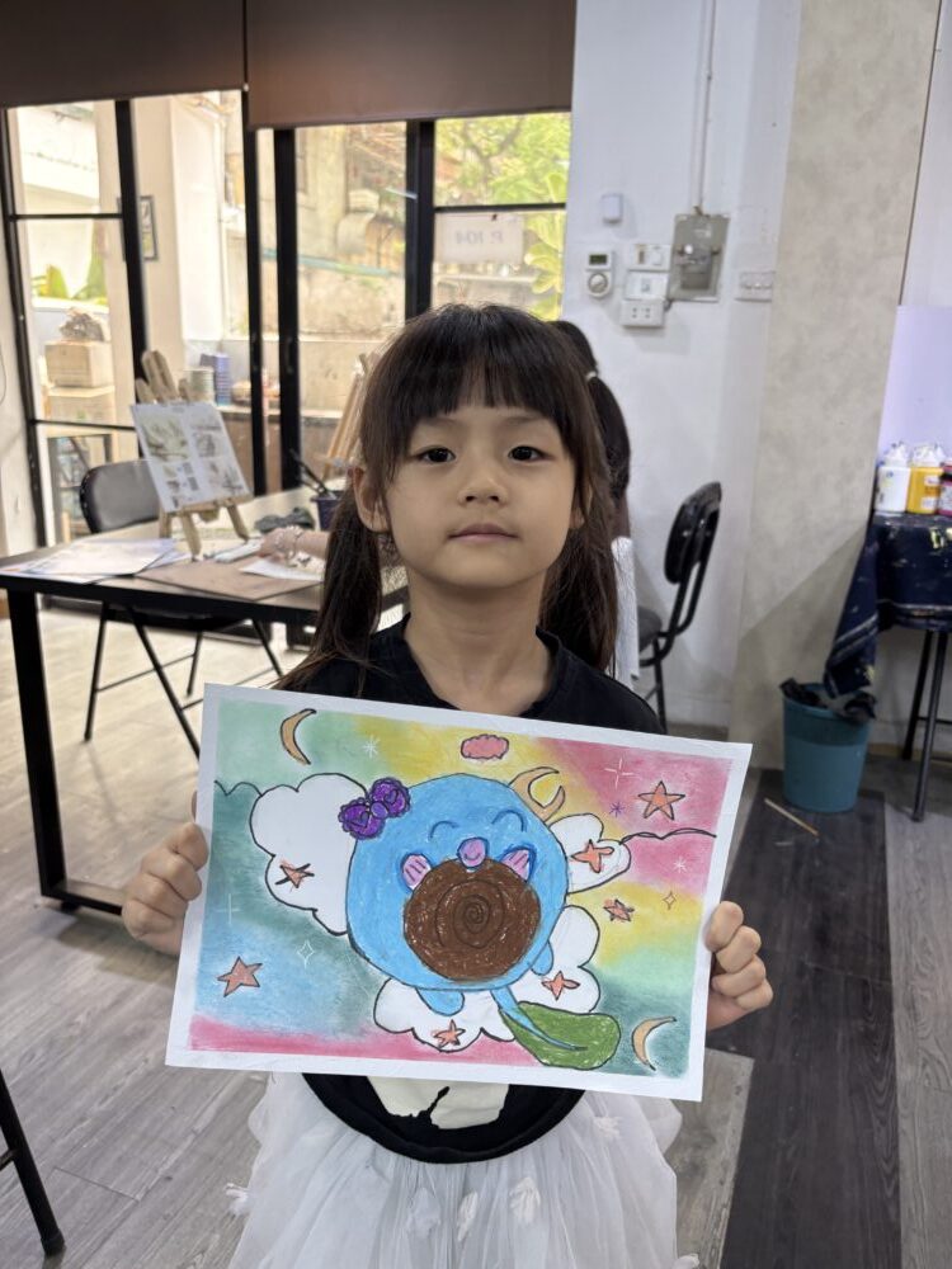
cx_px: 476
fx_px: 953
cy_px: 634
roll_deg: -2.0
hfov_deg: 53.1
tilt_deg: -15.2
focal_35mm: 26
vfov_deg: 67.3
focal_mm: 5.96
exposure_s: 1/122
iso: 100
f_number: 1.6
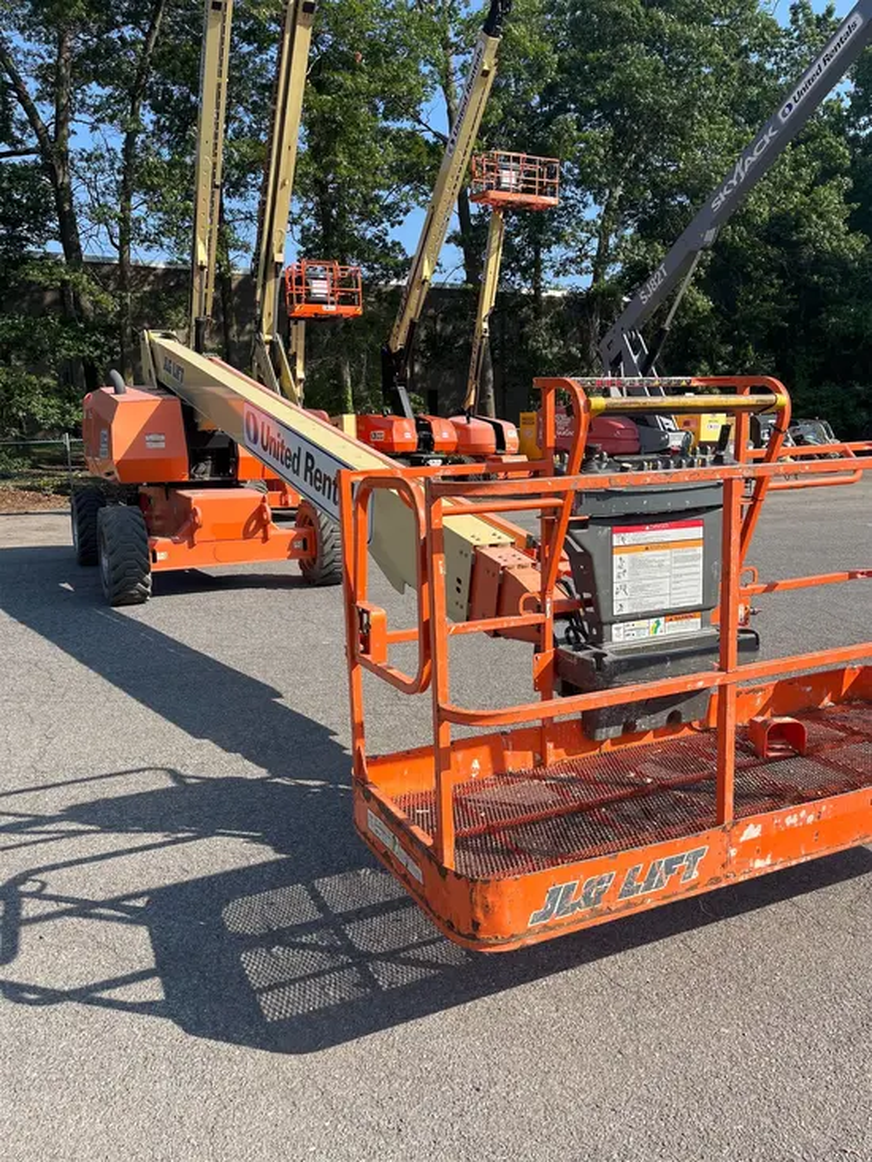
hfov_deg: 53.1
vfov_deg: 67.3
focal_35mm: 26
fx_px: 873
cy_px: 581
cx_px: 436
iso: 50
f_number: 1.6
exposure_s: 1/1832
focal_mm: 5.1
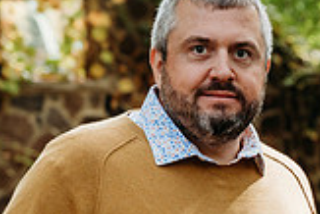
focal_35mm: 289
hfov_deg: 7.0
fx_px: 2571
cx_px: 443
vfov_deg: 4.7
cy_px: 309
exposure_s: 1/250
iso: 500
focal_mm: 70
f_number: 4.5
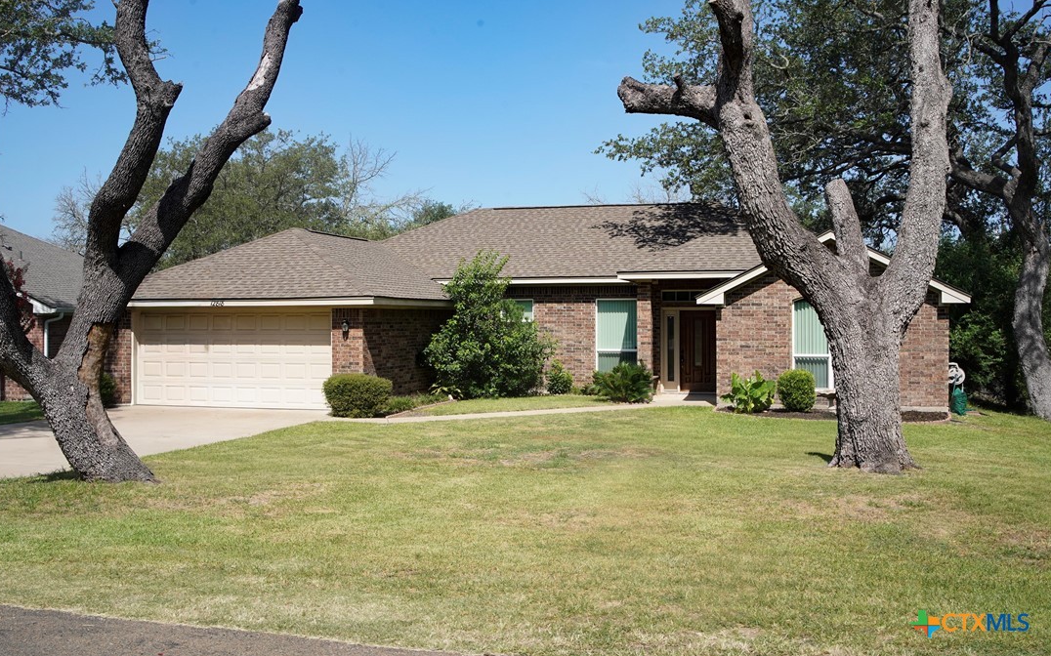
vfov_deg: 35.3
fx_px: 1031
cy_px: 305
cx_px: 523
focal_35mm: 36
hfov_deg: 54.0
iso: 640
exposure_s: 1/500
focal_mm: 35
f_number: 11
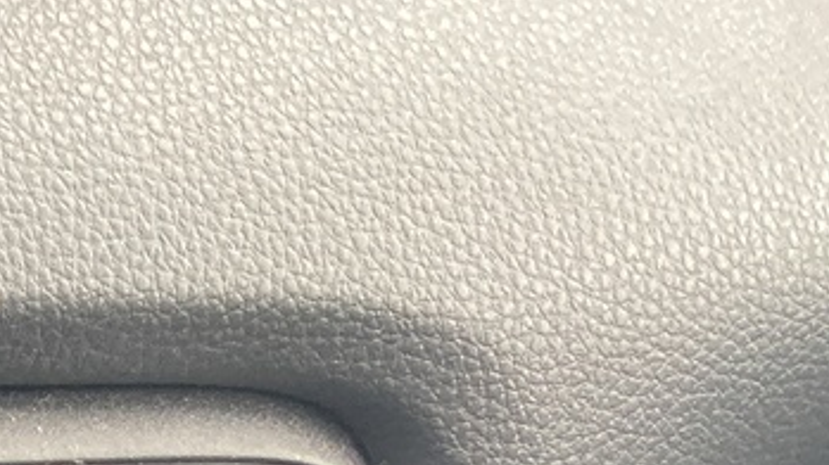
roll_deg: -8.4
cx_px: -772
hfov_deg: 14.5
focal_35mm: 126
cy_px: 1155
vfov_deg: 8.7
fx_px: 2769
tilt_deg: -40.1
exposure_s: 1/66
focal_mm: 3.99
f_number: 1.8
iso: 80
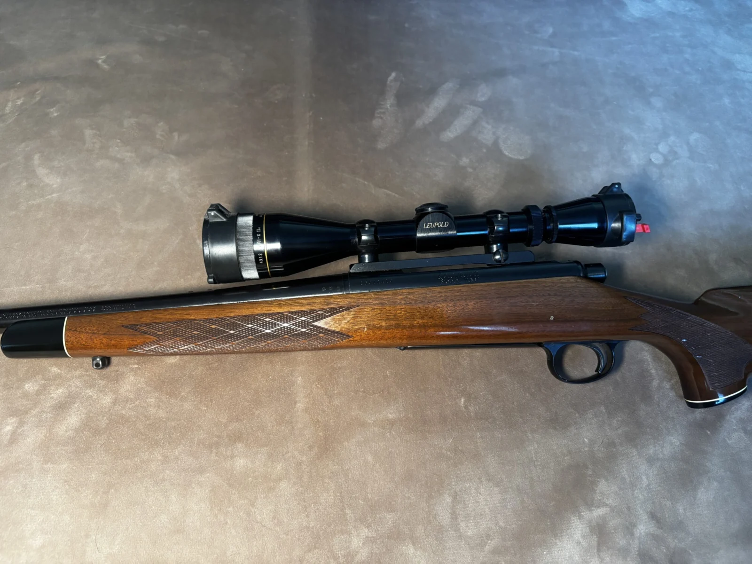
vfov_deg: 53.1
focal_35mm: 26
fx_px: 565
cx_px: 376
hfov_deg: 67.3
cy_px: 282
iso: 400
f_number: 1.6
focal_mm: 5.96
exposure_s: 1/60
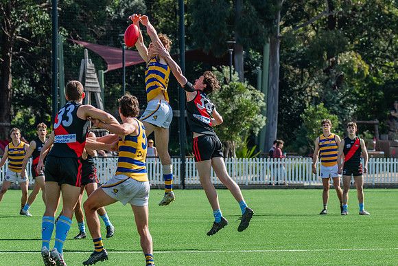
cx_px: 215
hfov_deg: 7.8
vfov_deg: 5.2
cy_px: 126
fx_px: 2928
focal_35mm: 265
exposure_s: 1/1000
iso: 800
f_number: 10
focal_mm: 240
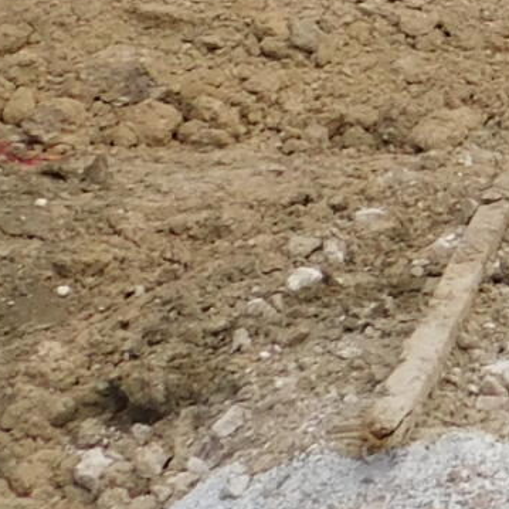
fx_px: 4425
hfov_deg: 6.2
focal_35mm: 266
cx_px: 1428
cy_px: -627
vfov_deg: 6.3
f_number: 3.5
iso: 125
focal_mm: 6.3
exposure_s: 1/1000
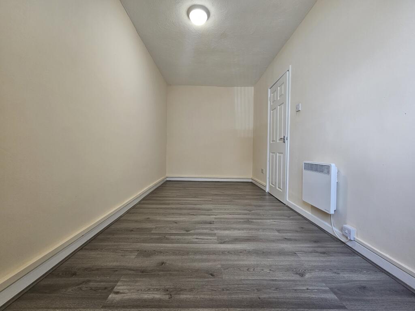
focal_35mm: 13
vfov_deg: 89.9
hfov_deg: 106.2
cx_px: 208
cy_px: 156
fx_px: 156
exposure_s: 1/70.8
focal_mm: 2.2
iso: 100
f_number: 2.2
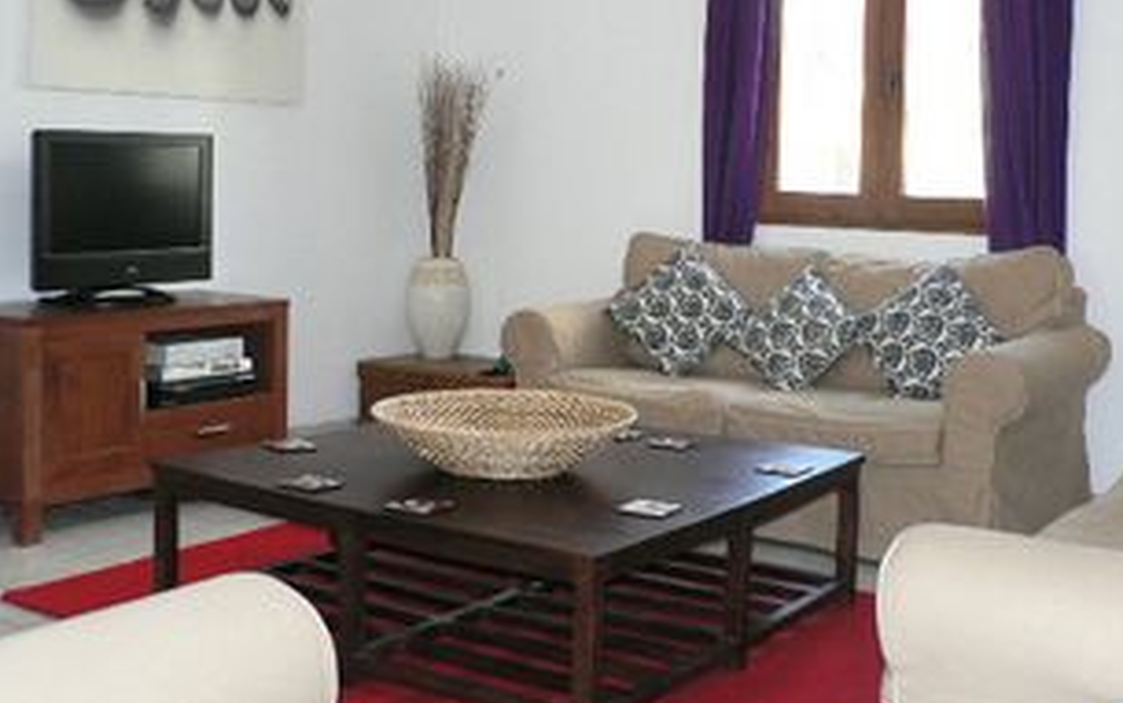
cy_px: 206
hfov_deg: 43.5
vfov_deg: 27.8
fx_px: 1409
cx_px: 582
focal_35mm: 46
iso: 300
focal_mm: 6
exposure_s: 1/60
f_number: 2.8
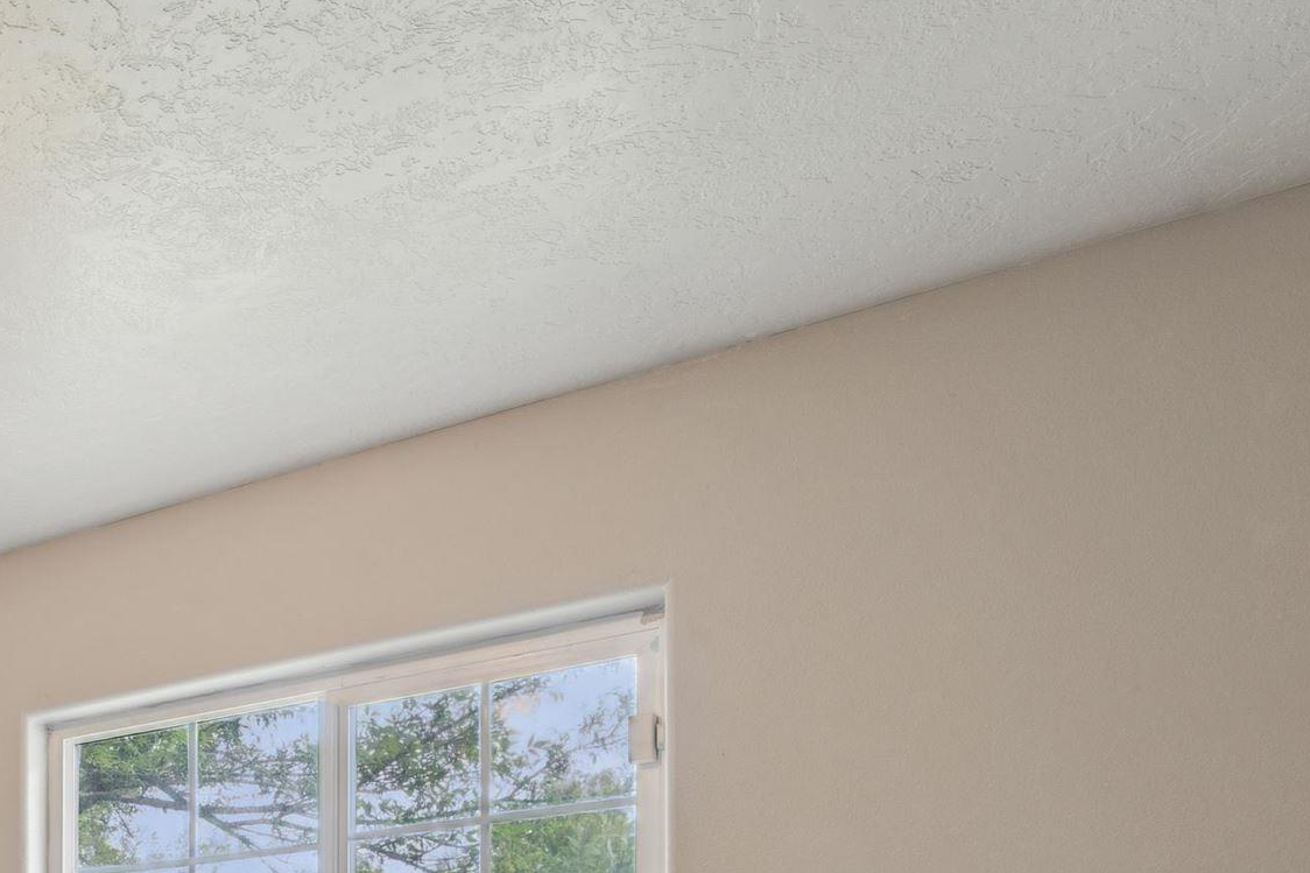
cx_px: -132
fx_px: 1551
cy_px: 1154
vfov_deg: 26.4
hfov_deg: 38.1
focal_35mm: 43
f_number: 13
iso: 400
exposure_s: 1/10
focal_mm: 15.6
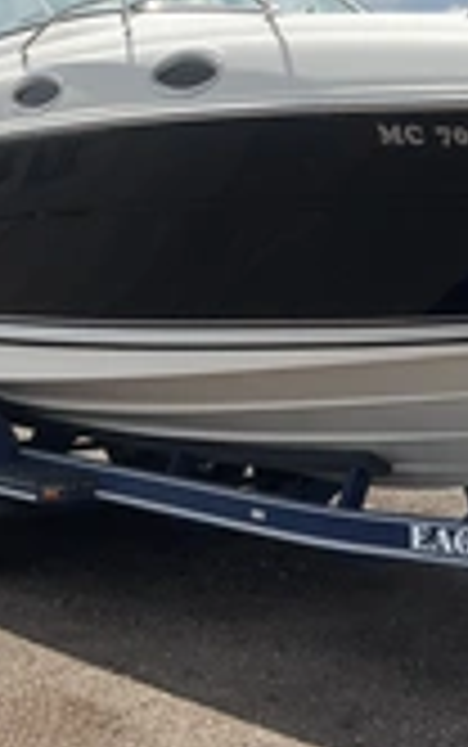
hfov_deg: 17.5
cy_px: 148
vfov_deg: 27.3
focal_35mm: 74
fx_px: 1508
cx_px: 387
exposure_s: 1/4065
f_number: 1.8
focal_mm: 3
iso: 25
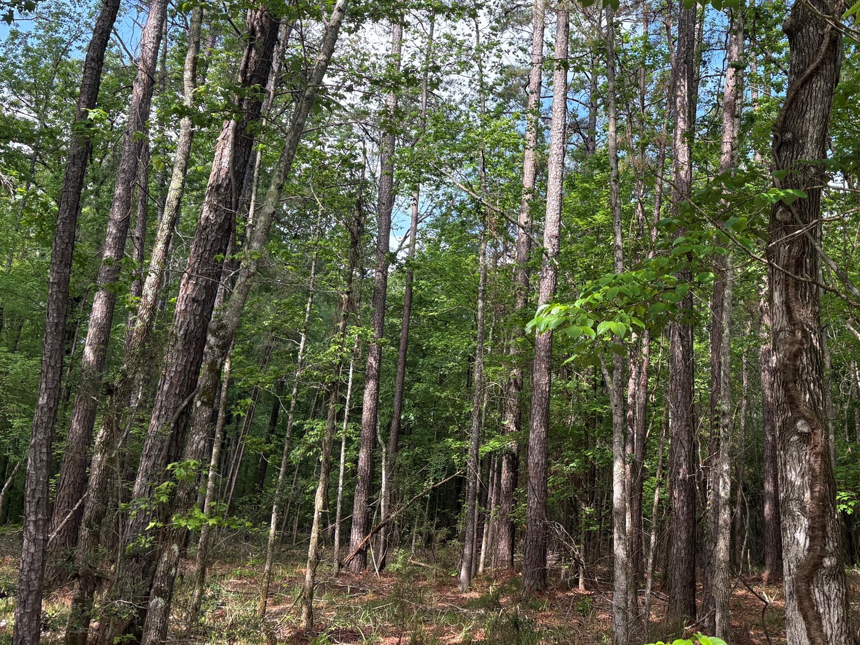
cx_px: 619
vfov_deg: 37.1
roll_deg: -2.8
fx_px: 944
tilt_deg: +16.8
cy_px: 187
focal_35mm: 38
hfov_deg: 47.6
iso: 64
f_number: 1.6
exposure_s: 1/607
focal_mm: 5.96
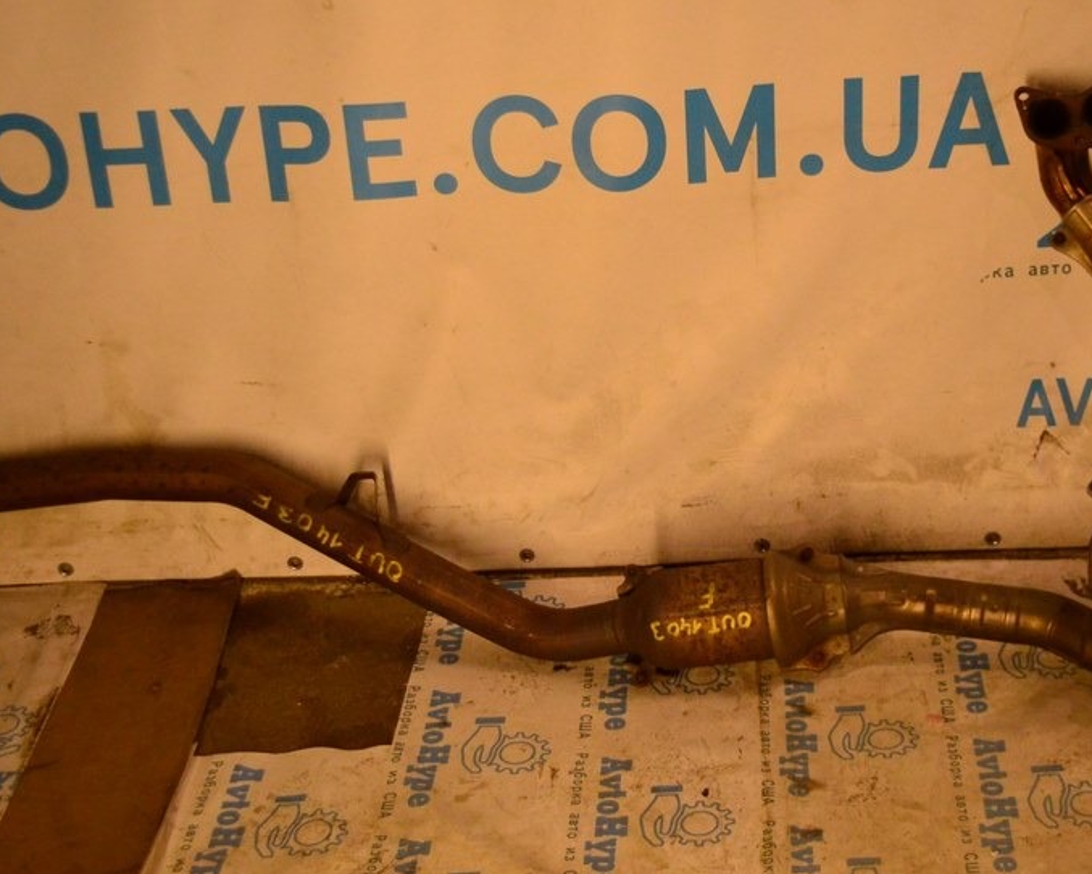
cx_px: 708
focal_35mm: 62
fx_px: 1995
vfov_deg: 24.7
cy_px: 391
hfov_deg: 30.4
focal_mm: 29
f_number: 4.2
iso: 1600
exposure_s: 1/400
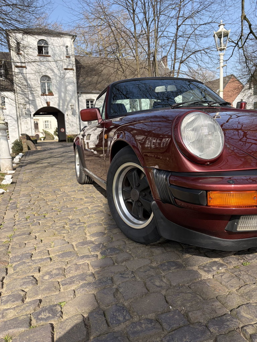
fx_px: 257
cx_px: 128
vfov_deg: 67.3
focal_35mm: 26
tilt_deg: -7.5
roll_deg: +3.4
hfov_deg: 53.1
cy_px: 171
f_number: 1.6
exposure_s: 1/1626
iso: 50
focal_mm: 5.96
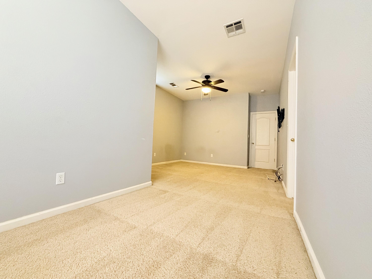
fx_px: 150
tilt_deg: +2.2
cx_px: 186
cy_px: 140
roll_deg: -2.1
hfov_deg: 102.1
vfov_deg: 85.7
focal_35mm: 14
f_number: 2.2
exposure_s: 1/60
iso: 640
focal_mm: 2.22
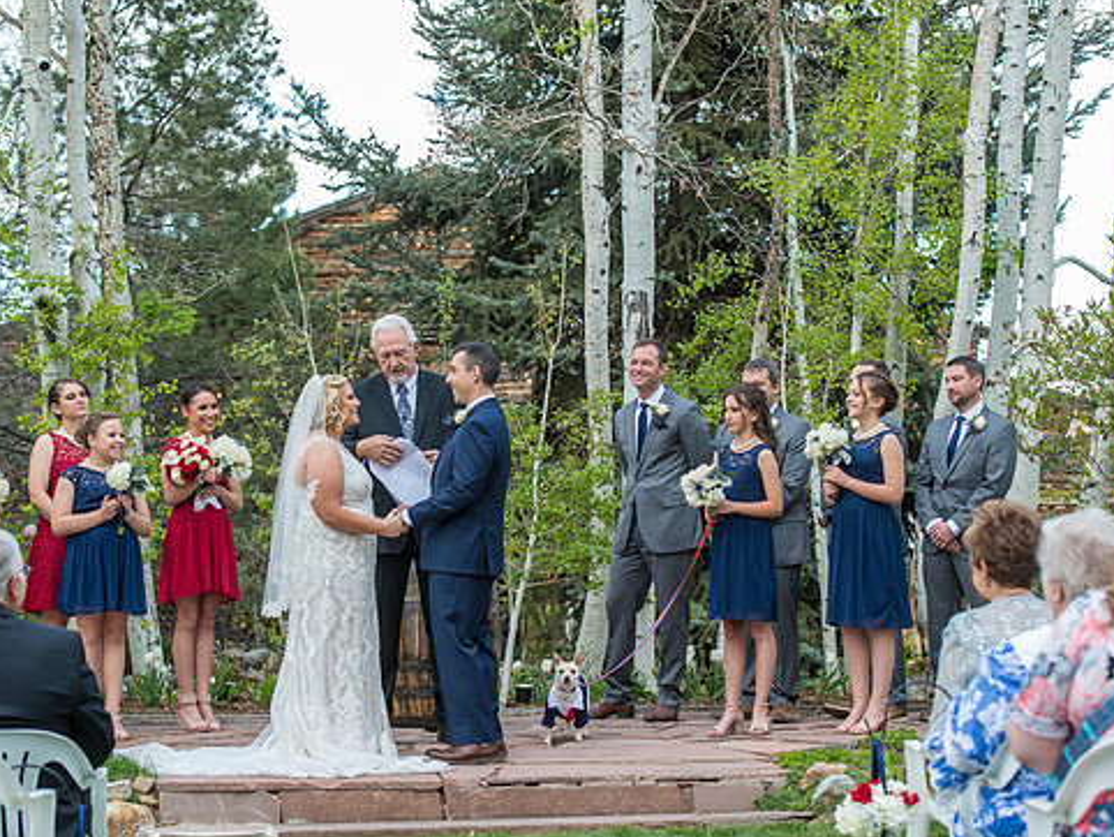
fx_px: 2608
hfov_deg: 24.1
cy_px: 420
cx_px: 515
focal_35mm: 81
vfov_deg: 18.2
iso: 400
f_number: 5
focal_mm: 70
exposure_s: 1/200
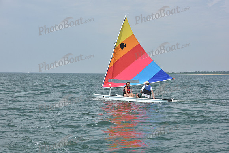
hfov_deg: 28.8
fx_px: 445
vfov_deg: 19.5
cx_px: 114
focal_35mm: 70
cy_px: 76
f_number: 9
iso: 250
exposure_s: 1/1000
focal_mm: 70
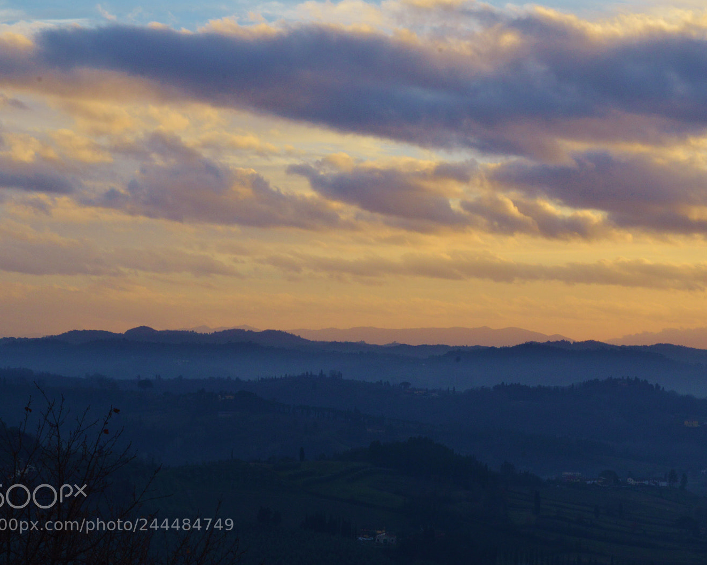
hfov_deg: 20.5
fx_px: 1958
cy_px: 282
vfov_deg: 16.4
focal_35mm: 94
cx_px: 382
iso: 400
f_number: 20
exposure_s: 1/80
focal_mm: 55
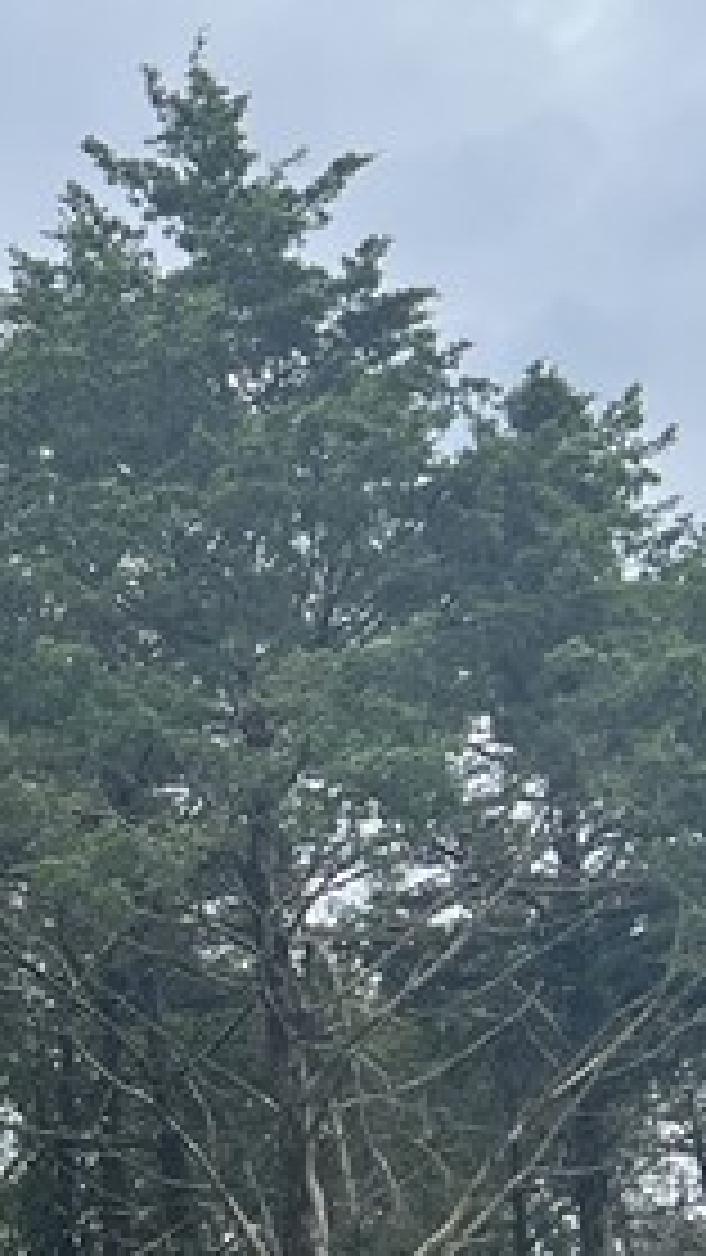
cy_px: 774
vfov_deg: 20.5
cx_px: -755
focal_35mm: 104
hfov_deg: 10.6
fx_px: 3460
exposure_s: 1/2353
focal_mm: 5.7
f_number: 1.5
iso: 50
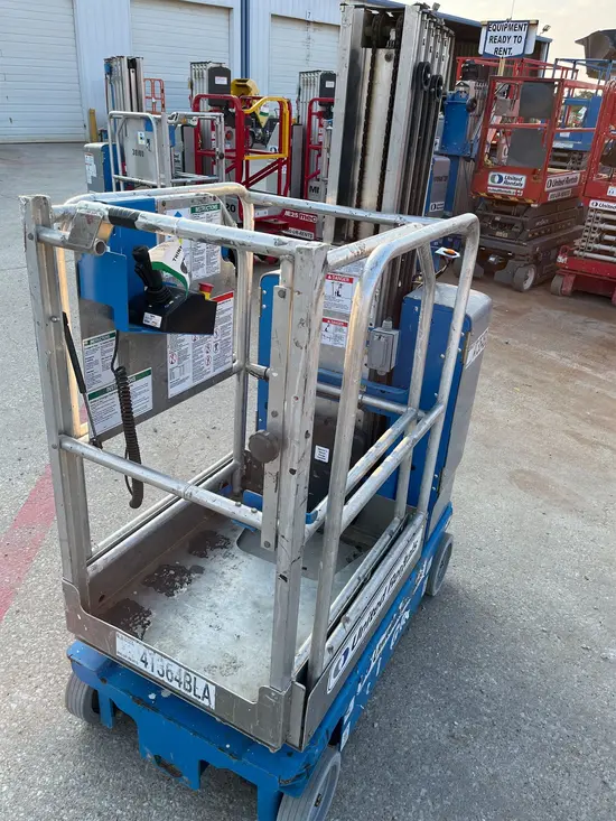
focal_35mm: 26
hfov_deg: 53.1
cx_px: 308
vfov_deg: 67.3
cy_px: 410
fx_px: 617
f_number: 1.6
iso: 50
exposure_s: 1/732
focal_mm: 5.1
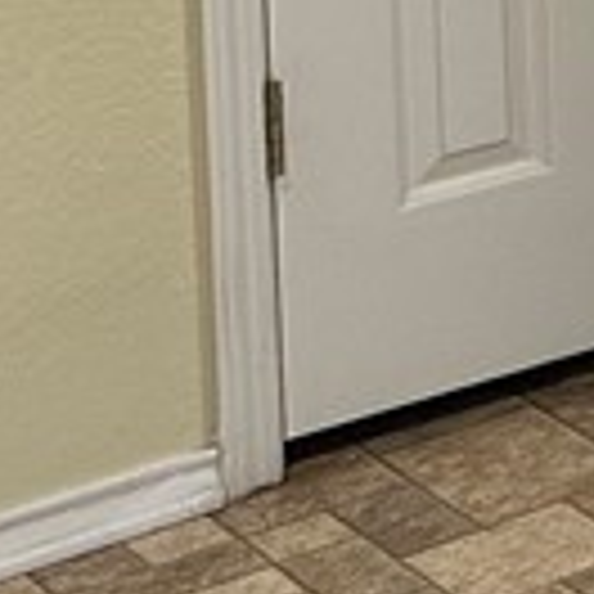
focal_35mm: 165
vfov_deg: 9.5
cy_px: -801
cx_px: 2120
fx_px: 3203
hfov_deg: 8.0
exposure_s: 1/120
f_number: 1.78
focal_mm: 6.86
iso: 200
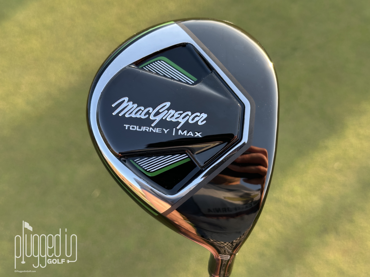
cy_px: 138
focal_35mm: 48
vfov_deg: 30.3
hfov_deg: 39.7
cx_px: 185
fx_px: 513
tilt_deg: -59.7
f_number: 1.78
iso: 50
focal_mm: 6.86
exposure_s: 1/122
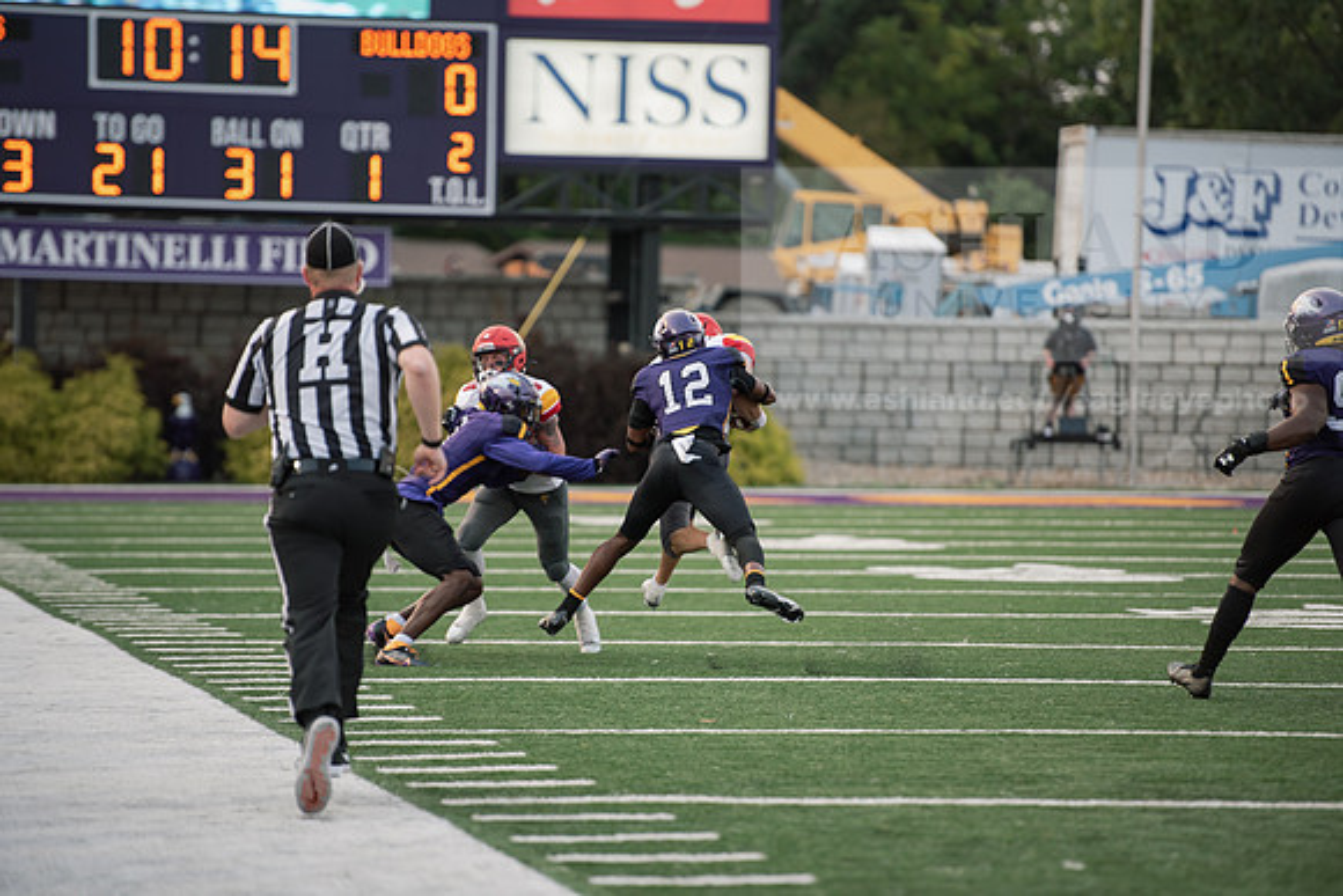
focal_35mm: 200
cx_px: 672
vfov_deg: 6.9
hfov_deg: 10.3
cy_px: 448
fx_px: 7463
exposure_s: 1/500
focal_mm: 200
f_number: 3.2
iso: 640
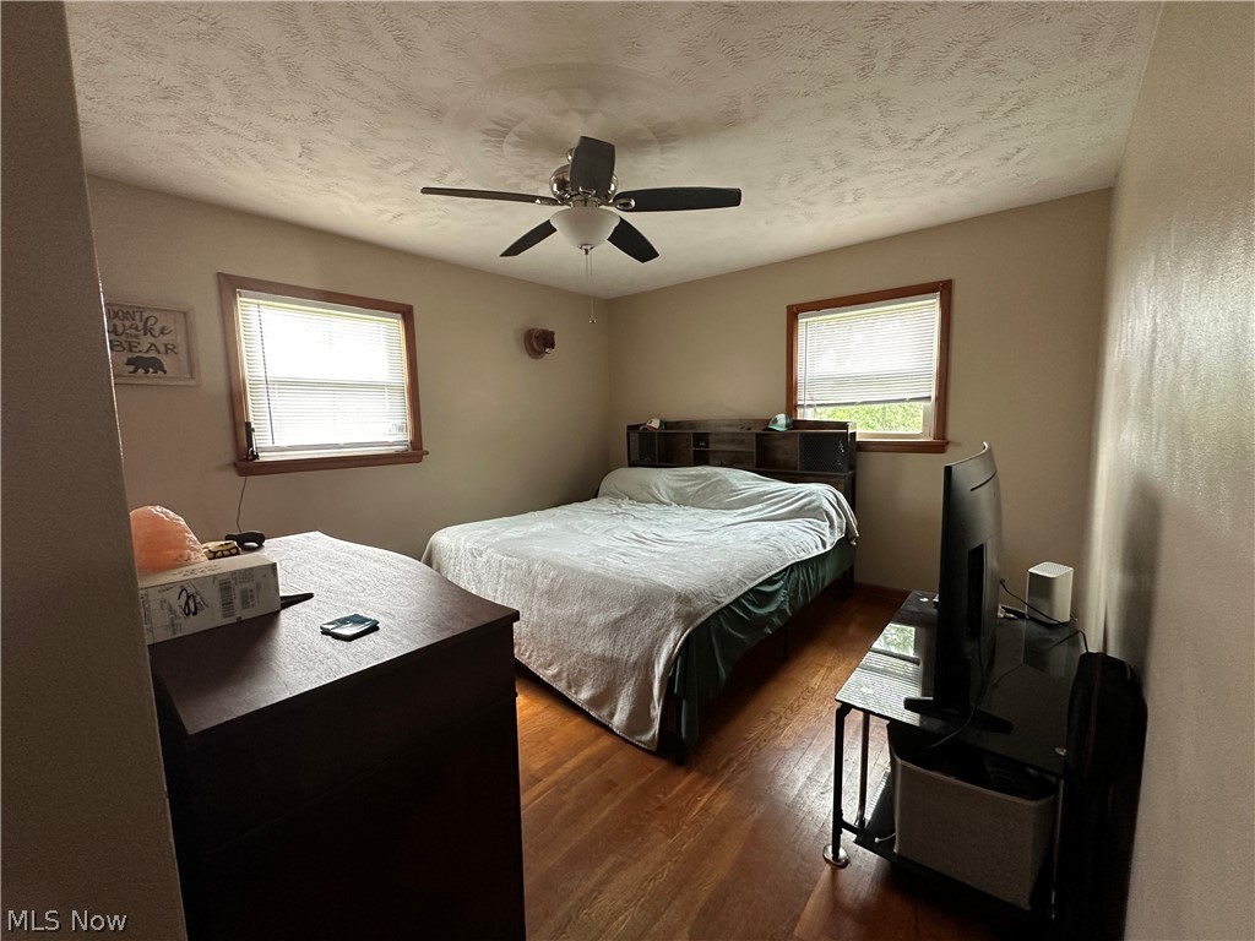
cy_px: 470
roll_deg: +1.3
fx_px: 508
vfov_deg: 85.7
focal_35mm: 14
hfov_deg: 102.1
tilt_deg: -8.0
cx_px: 628
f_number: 2.2
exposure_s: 1/77
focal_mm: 2.22
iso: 320
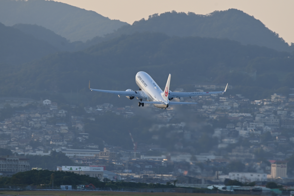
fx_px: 4900
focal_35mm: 600
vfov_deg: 2.3
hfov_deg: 3.4
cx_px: 147
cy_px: 98
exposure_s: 1/100
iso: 125
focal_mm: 400
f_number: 9
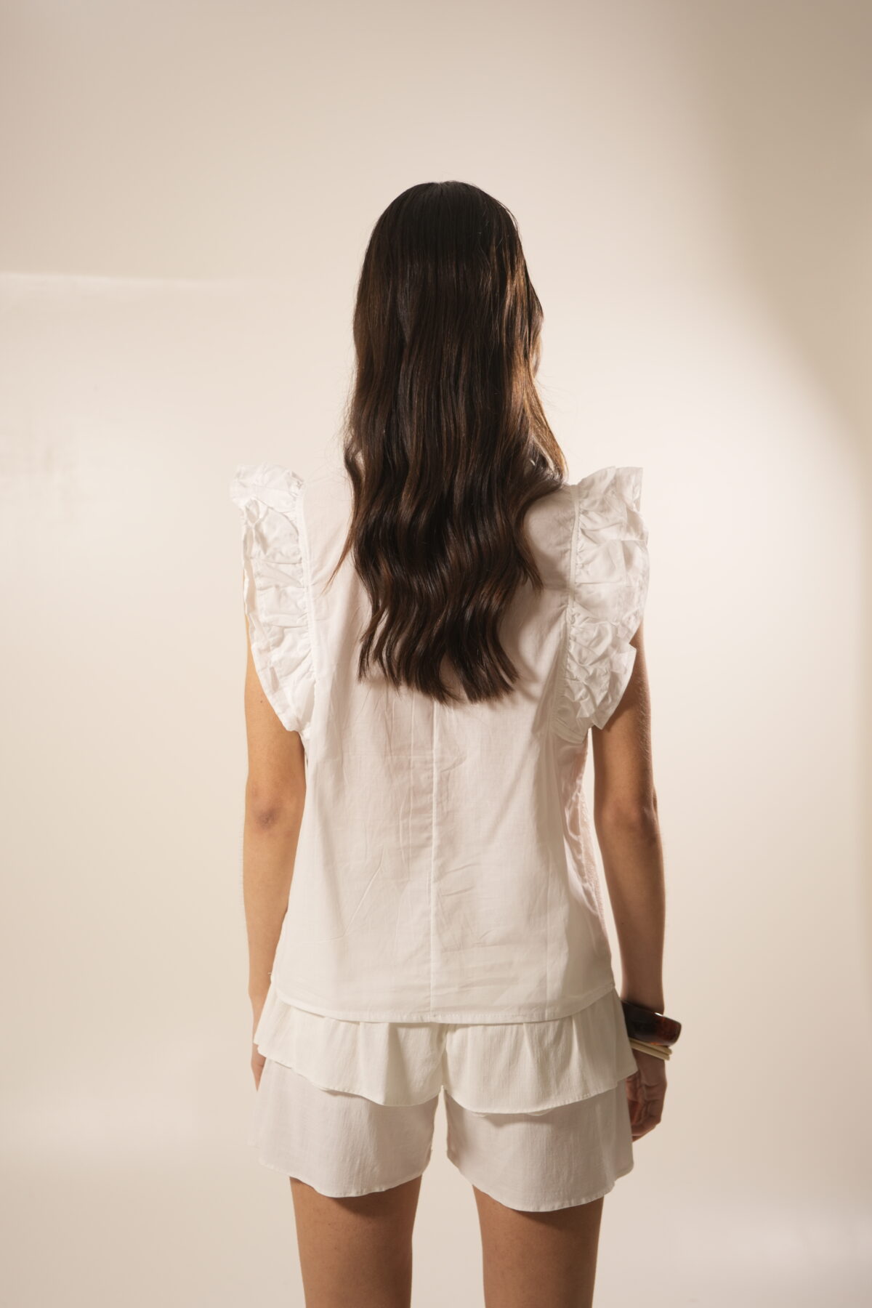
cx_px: 436
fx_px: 1817
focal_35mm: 50
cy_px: 654
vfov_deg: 39.6
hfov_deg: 27.0
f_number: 3.2
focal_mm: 50
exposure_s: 1/60
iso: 400
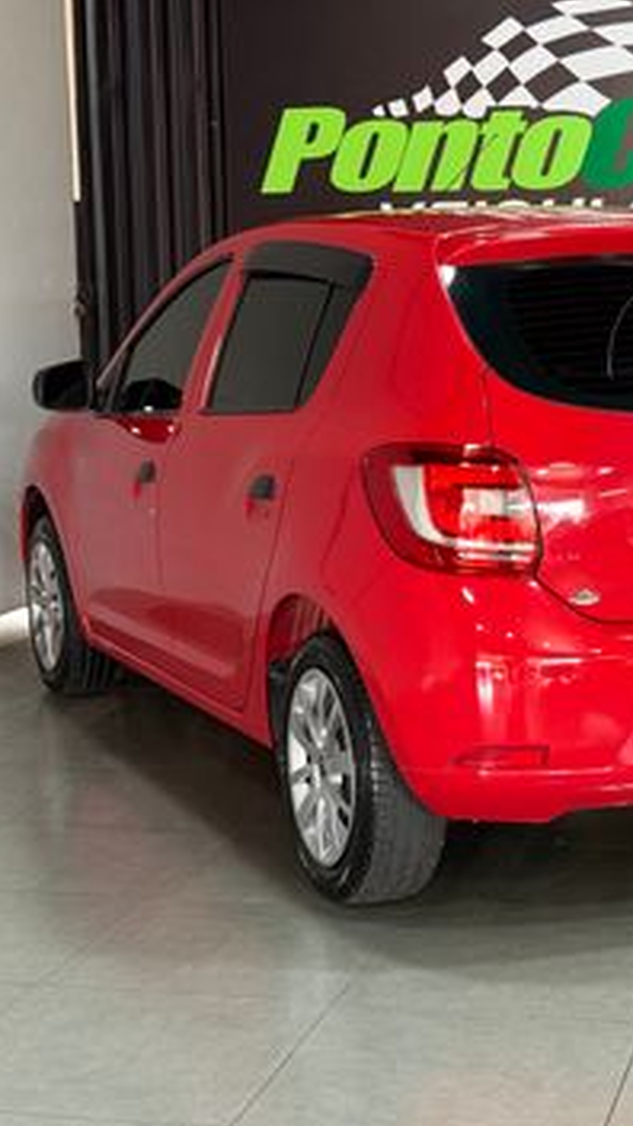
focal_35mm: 70
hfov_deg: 17.1
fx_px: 2089
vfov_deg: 30.2
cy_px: 563
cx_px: 534
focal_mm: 6.76
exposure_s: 1/40
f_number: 1.78
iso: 320
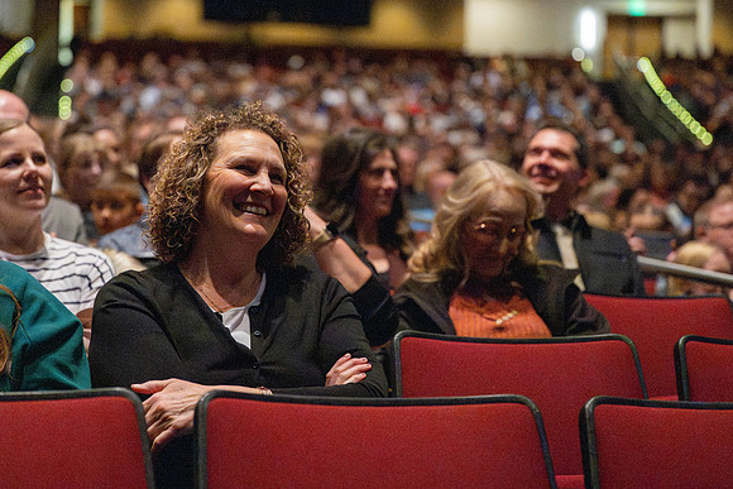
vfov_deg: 14.5
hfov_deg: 21.6
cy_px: 198
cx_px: 297
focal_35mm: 94
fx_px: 1920
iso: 20000
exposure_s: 1/320
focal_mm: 70
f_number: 2.8
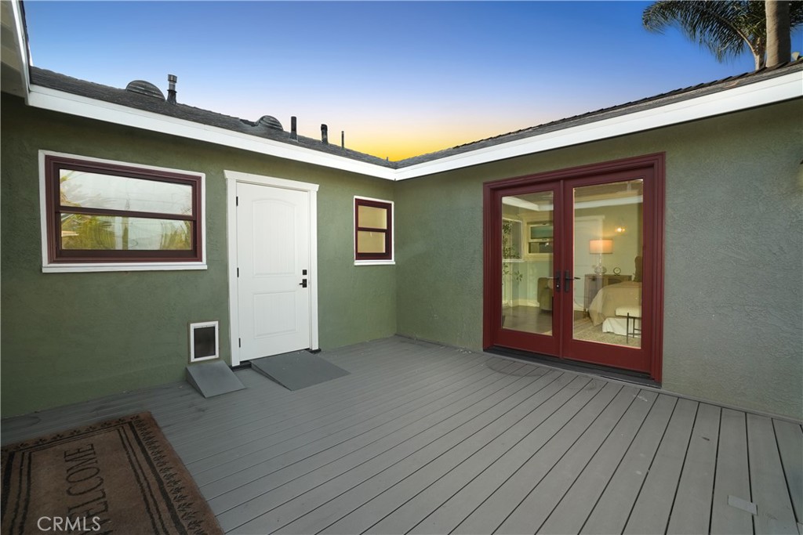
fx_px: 335
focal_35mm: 15
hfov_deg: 100.4
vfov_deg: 77.3
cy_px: 268
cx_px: 402
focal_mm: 10
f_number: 11
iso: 250
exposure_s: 1/13
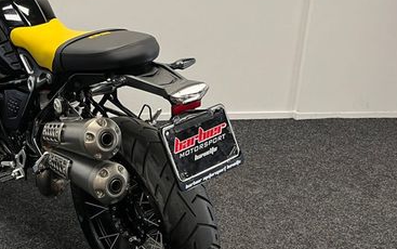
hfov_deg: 39.8
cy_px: 109
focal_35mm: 48
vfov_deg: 26.9
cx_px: 67
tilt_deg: -18.7
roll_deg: +0.3
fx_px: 520
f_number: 1.6
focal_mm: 5.1
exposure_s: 1/50
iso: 100
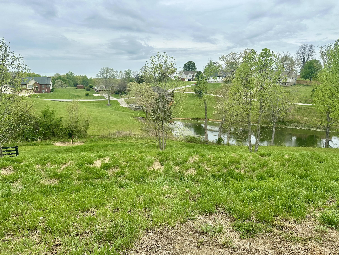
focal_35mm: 24
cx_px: 170
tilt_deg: -9.5
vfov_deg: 56.8
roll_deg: +0.3
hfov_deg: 71.6
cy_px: 128
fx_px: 235
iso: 80
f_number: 1.78
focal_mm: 6.86
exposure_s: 1/3356
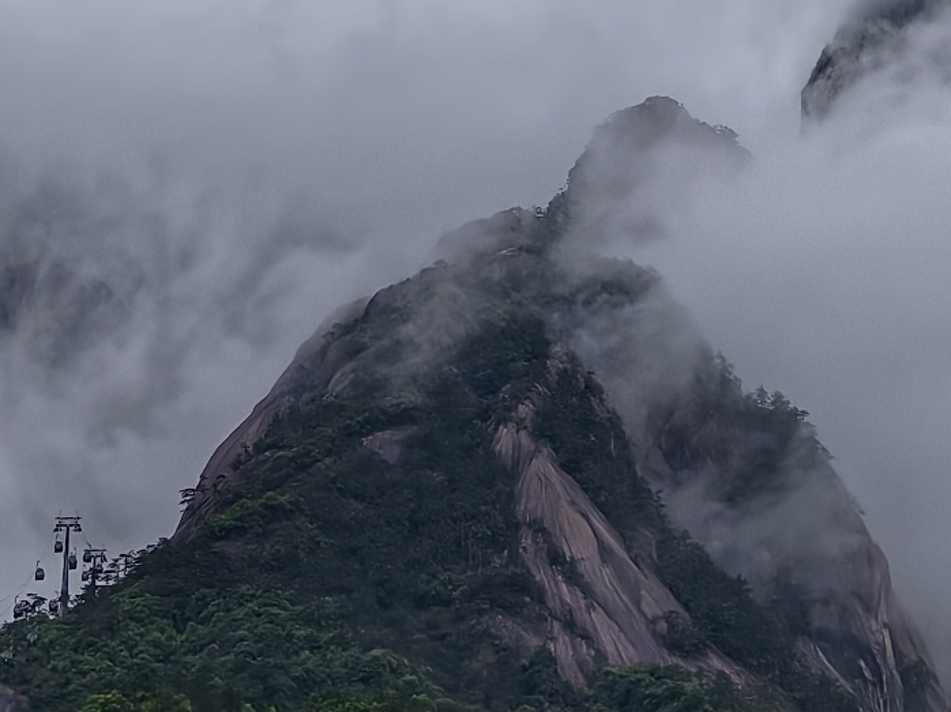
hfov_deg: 14.6
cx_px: 726
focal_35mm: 135
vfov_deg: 10.4
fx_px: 3708
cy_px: -534
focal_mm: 5.56
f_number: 1.88
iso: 71
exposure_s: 1/3226
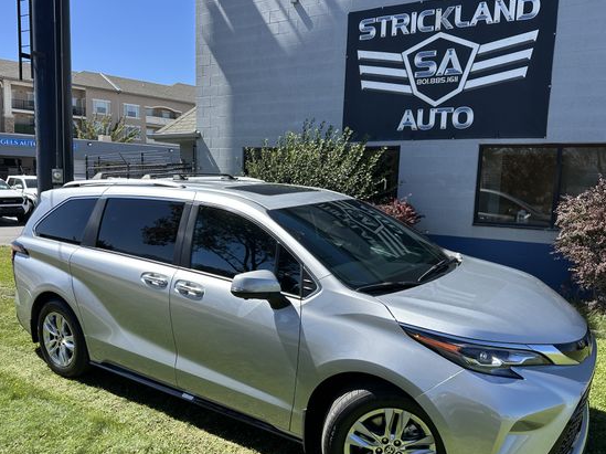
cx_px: 297
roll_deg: -2.0
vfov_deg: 49.6
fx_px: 490
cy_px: 245
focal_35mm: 28
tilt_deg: -7.5
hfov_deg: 63.5
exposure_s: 1/2070
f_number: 1.78
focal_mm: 6.86
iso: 80
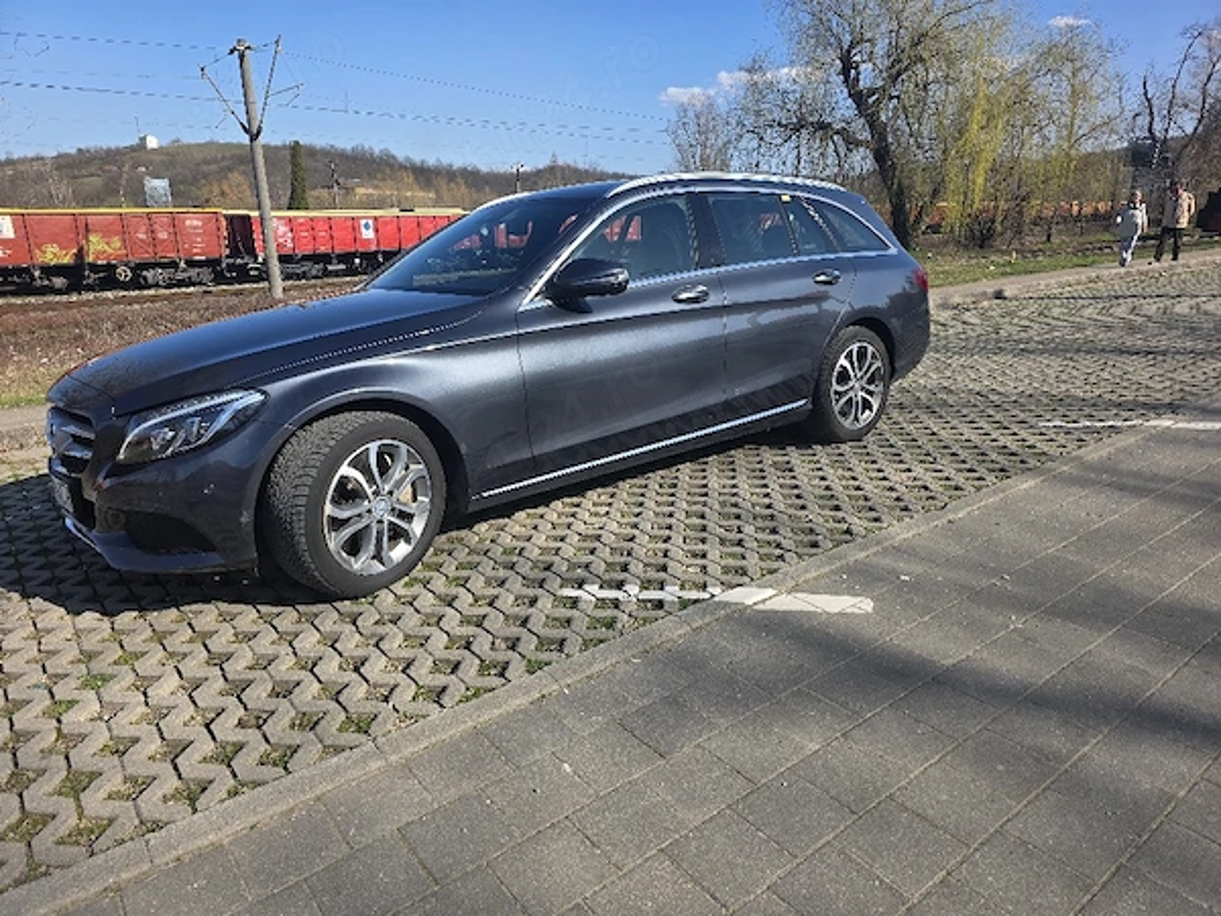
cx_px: 610
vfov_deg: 58.9
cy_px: 458
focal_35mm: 23
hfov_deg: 73.9
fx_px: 811
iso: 80
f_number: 1.7
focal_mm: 6.3
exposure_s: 1/5000
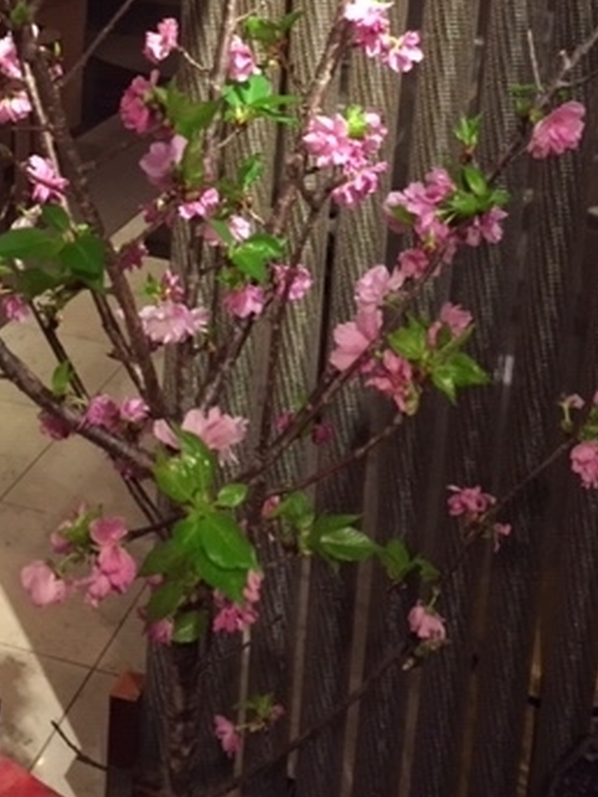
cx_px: 253
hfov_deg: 27.0
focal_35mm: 54
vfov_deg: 33.7
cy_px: 86
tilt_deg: -13.2
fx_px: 1244
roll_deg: -4.0
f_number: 2.2
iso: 250
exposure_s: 1/30
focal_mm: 4.15
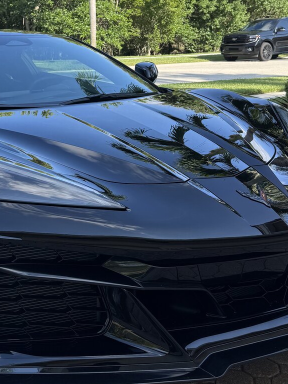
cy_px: 103
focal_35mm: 50
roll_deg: +0.3
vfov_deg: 37.4
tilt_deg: -6.5
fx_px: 555
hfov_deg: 28.7
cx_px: 76
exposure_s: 1/1425
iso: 80
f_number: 1.78
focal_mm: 6.76
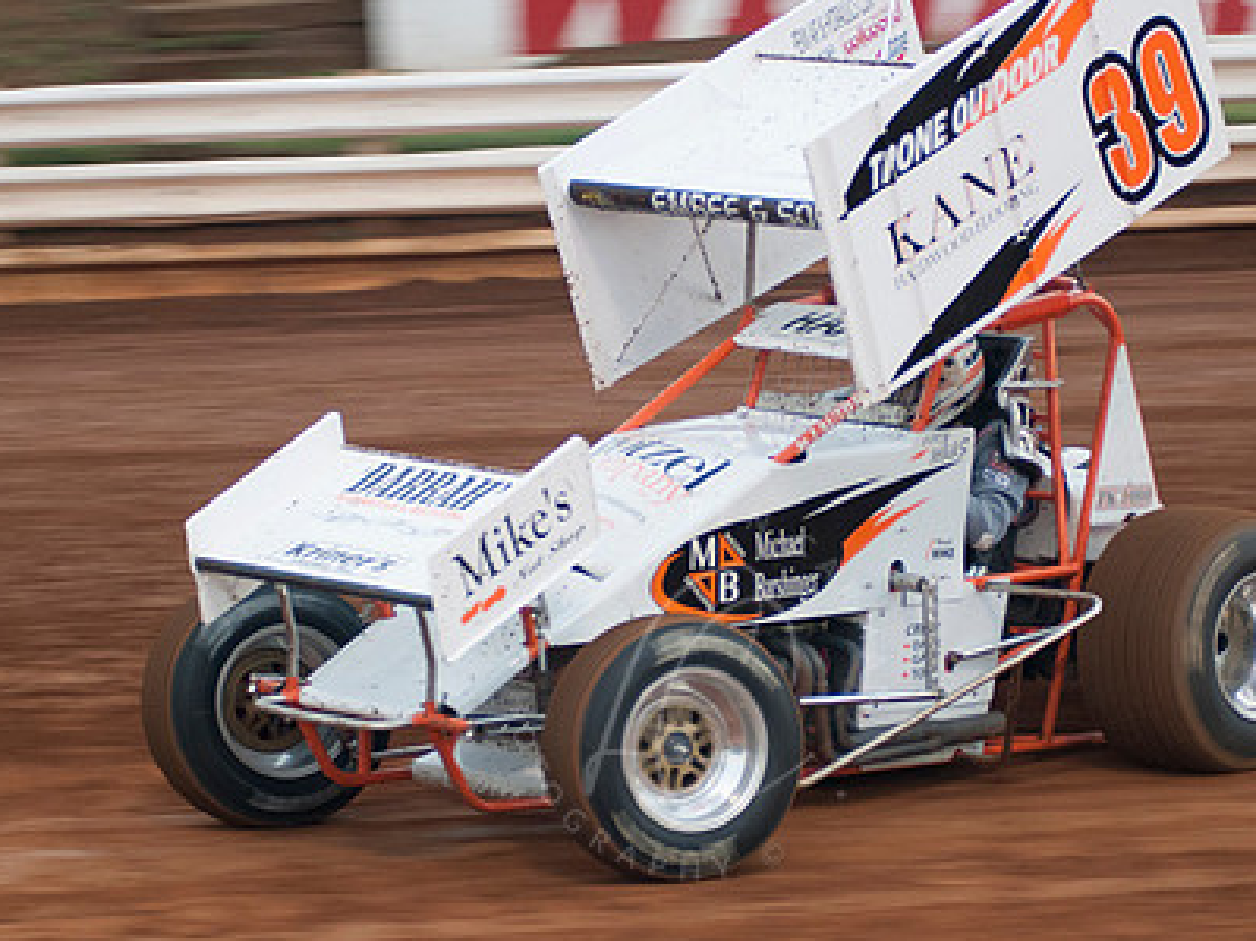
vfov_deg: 8.8
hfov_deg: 11.8
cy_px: 397
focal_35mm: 168
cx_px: 696
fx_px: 6094
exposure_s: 1/320
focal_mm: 80
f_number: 3.2
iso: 400
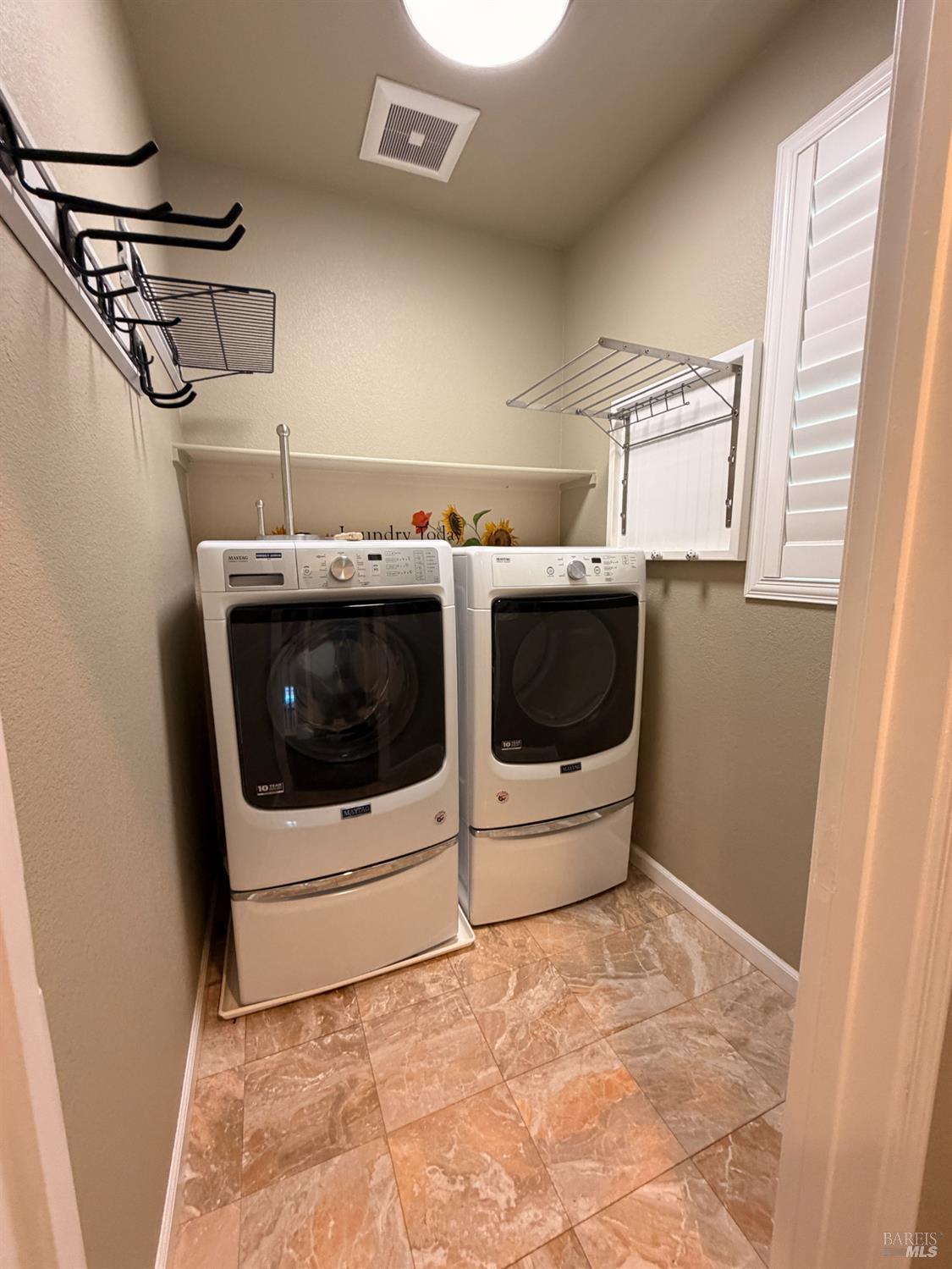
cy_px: 634
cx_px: 476
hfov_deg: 85.7
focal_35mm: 14
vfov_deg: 102.0
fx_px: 513
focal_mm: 2.22
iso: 250
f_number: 2.2
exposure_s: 1/60
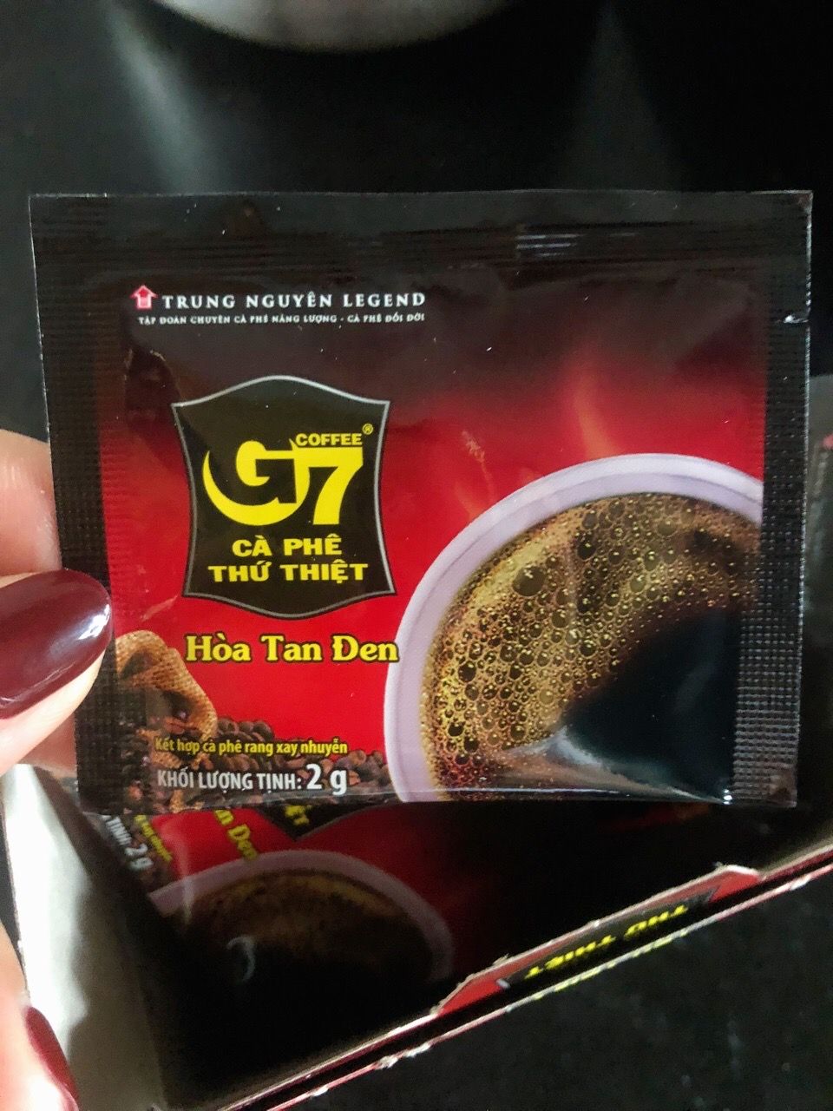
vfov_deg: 63.4
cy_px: 556
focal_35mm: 28
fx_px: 898
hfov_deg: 49.7
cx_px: 416
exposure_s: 1/4
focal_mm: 3.99
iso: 125
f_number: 1.8
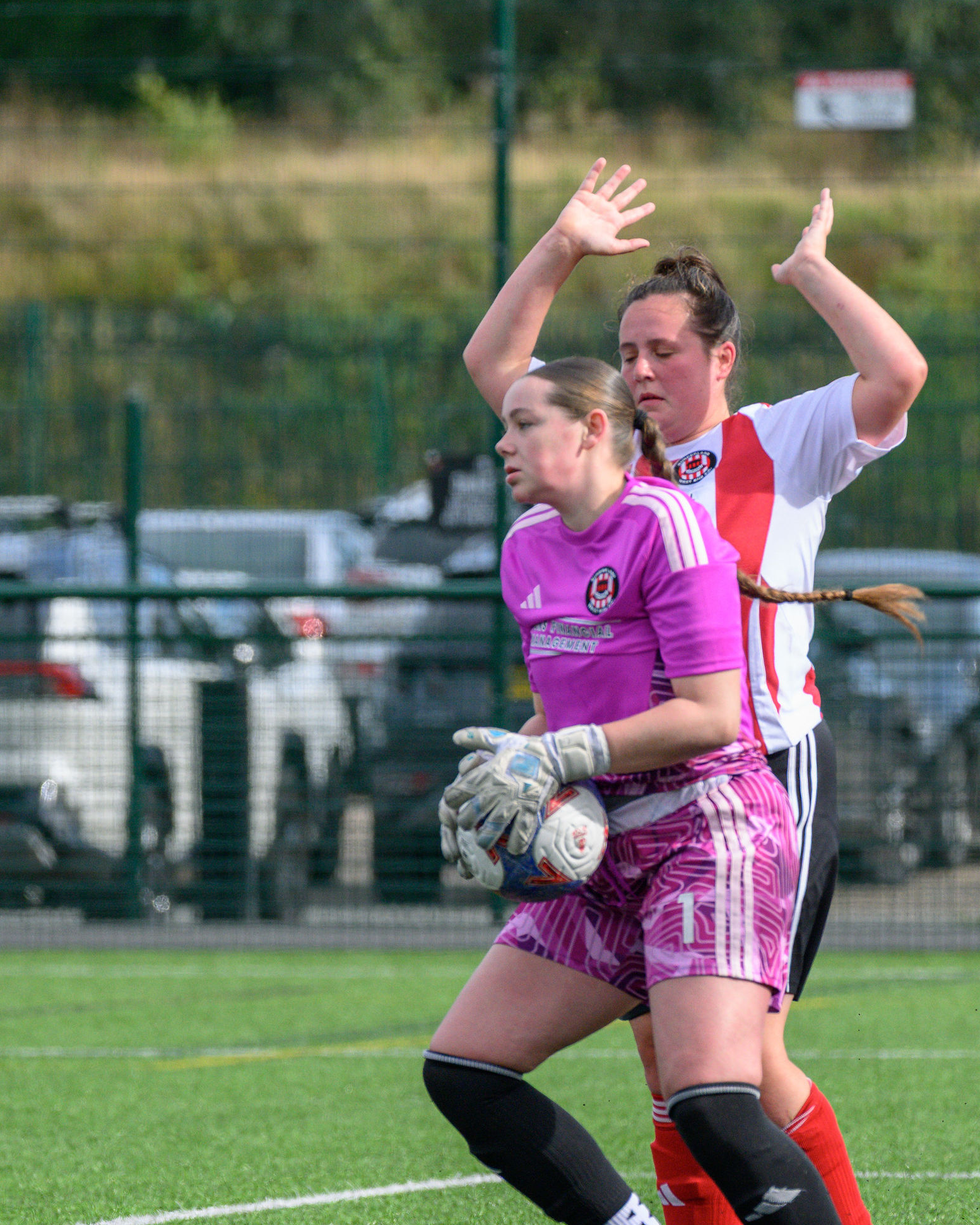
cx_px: 531
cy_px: 603
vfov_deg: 3.4
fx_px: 20483
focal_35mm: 565
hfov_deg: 2.7
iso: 800
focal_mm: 260
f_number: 5
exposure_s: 1/2000
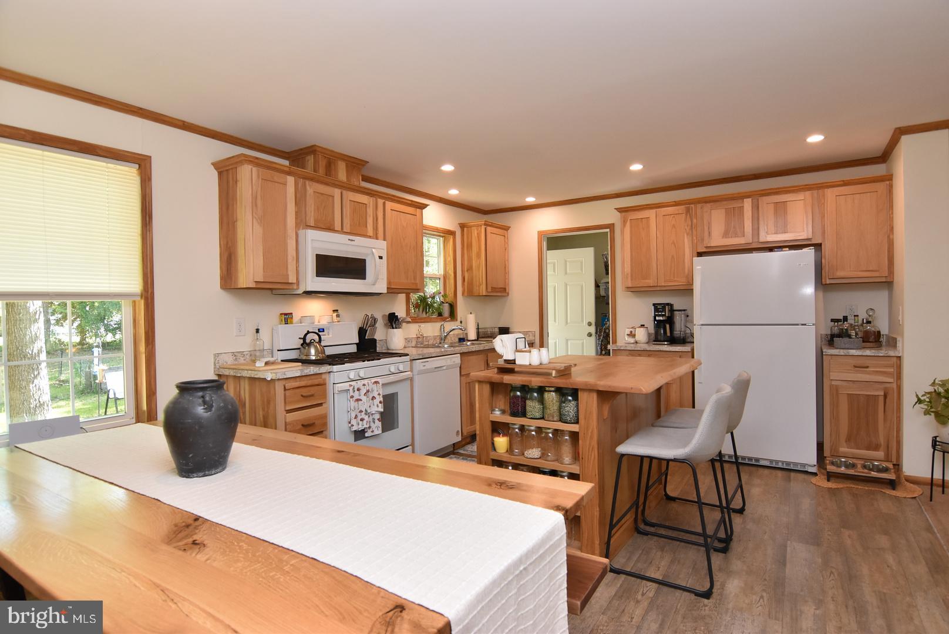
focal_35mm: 18
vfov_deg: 67.5
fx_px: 475
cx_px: 474
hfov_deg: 90.0
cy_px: 317
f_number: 6.3
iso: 800
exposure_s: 1/60
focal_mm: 12
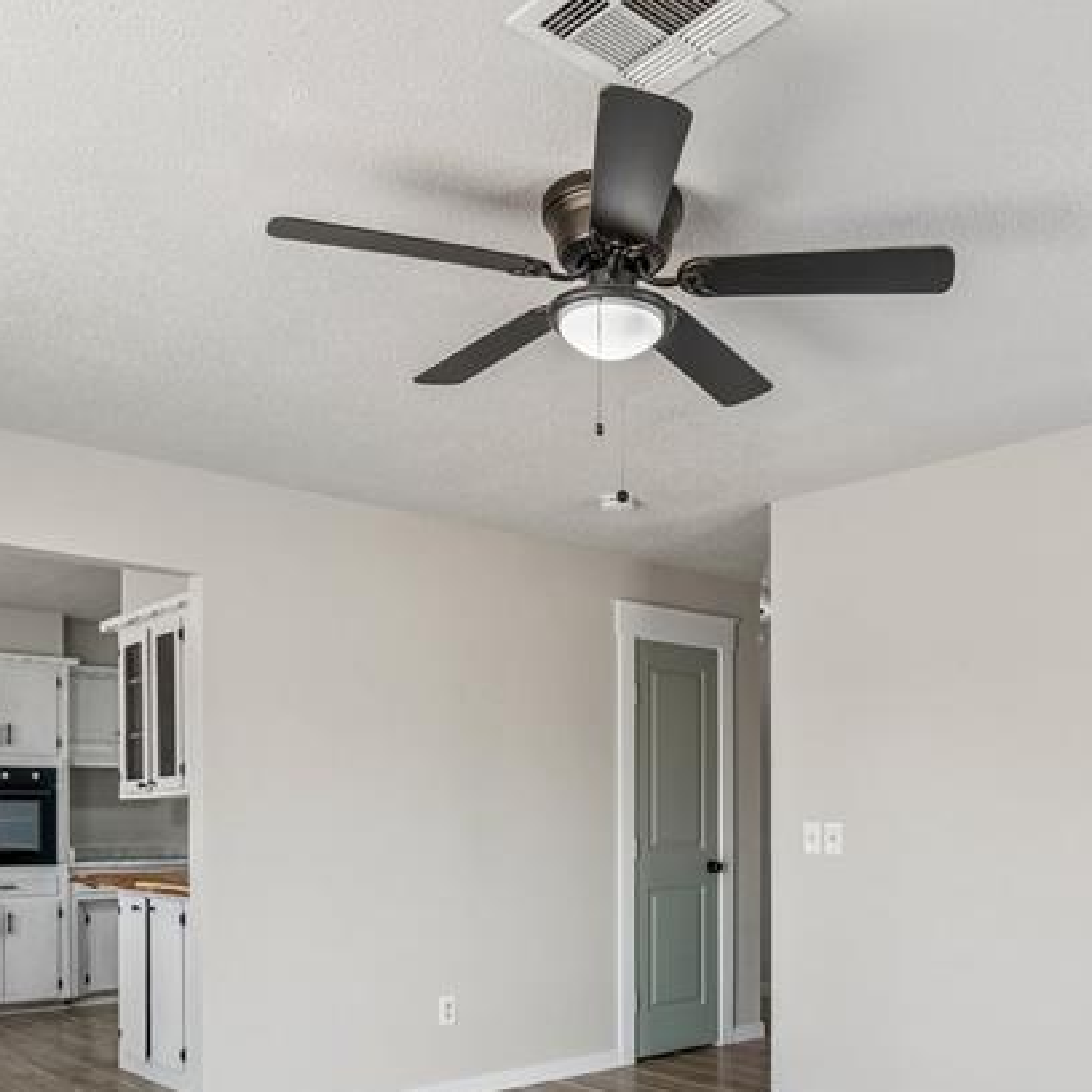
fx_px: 1142
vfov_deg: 49.0
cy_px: 824
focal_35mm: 32
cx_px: 630
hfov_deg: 50.9
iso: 200
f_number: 6.3
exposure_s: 1/100
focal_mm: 10
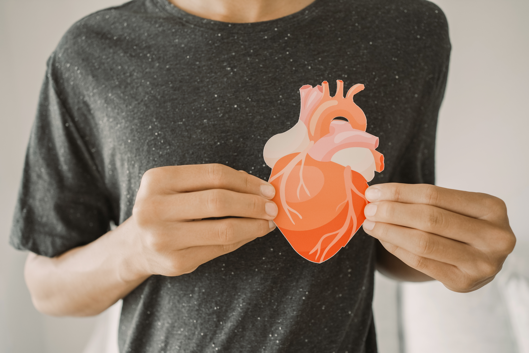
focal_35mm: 35
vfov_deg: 37.9
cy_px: 176
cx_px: 264
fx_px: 514
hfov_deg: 54.4
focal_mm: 35
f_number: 3.2
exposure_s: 1/125
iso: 400
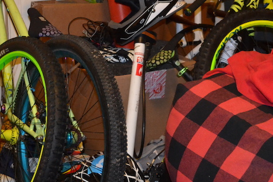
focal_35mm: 60
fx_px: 455
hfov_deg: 33.4
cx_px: 121
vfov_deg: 22.4
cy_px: 44
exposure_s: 1/60
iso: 2800
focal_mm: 18
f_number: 3.5
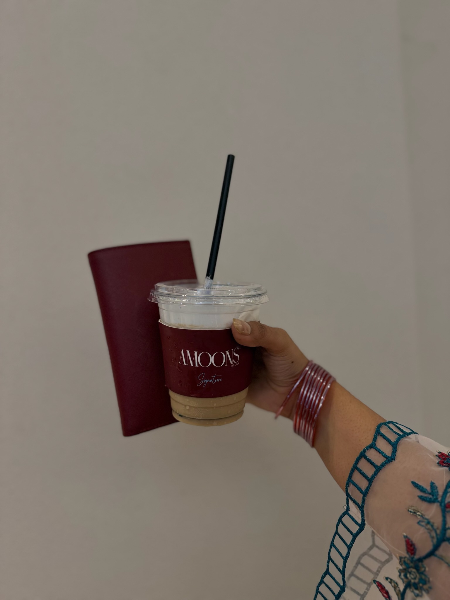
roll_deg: +0.4
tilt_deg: +6.9
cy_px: 300
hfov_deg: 56.8
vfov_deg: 71.6
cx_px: 225
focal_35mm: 24
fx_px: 416
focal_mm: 6.76
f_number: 1.78
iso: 125
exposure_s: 1/50
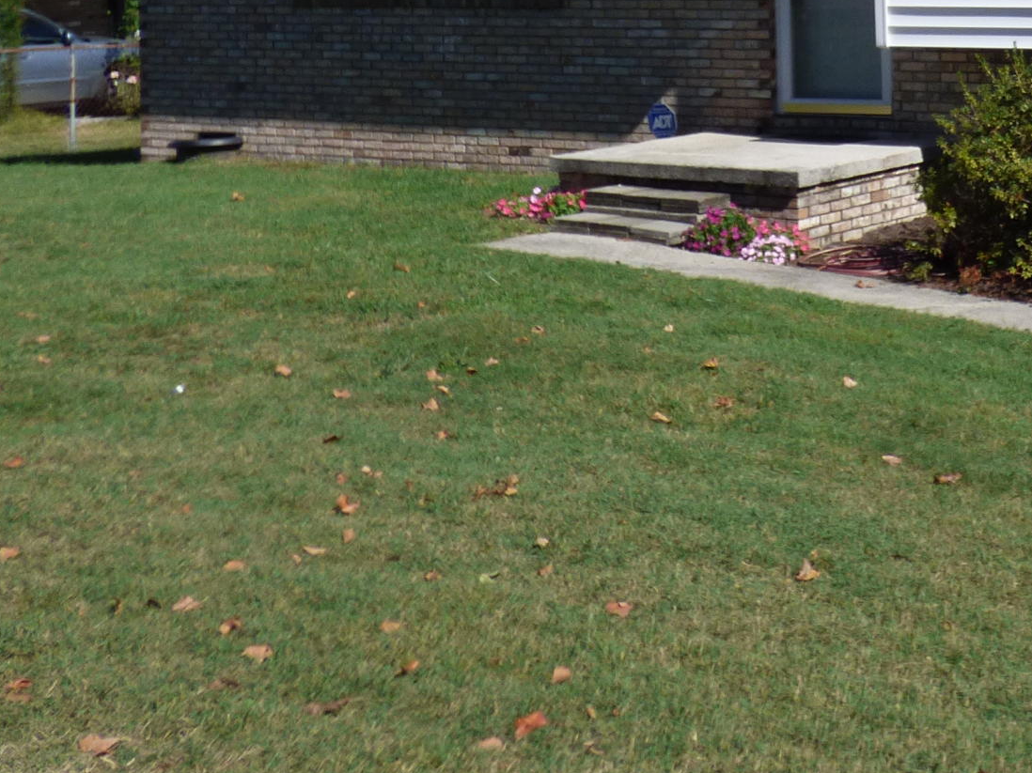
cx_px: 1072
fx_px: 2444
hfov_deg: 22.7
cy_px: -129
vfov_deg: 17.2
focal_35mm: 82
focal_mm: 5.29
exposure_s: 1/1600
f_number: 3.3
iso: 100
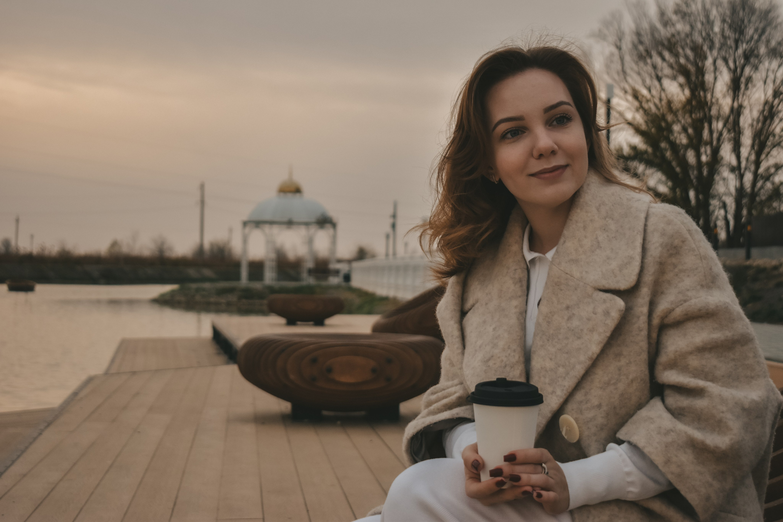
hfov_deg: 33.4
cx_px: 392
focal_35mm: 60
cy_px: 261
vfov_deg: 22.6
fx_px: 1305
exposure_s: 1/250
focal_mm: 40
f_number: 4.8
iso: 640
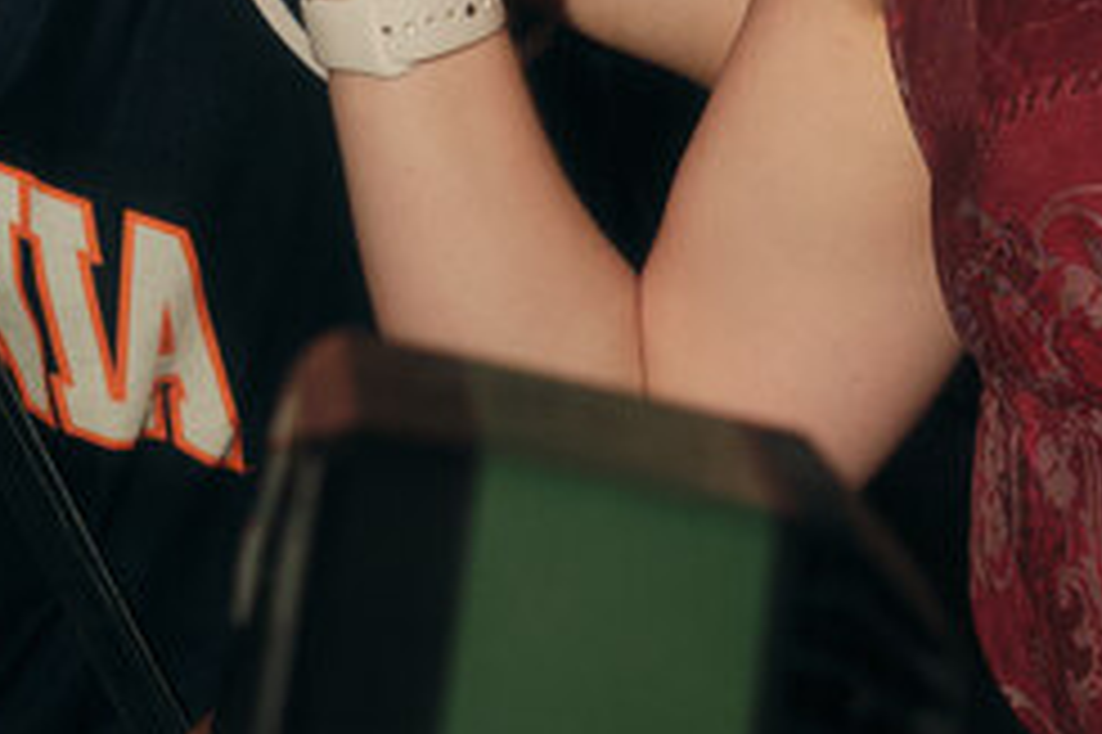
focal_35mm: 245
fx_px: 7494
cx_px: 832
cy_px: 275
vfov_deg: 5.6
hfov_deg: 8.4
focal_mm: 33
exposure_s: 1/125
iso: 640
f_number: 4
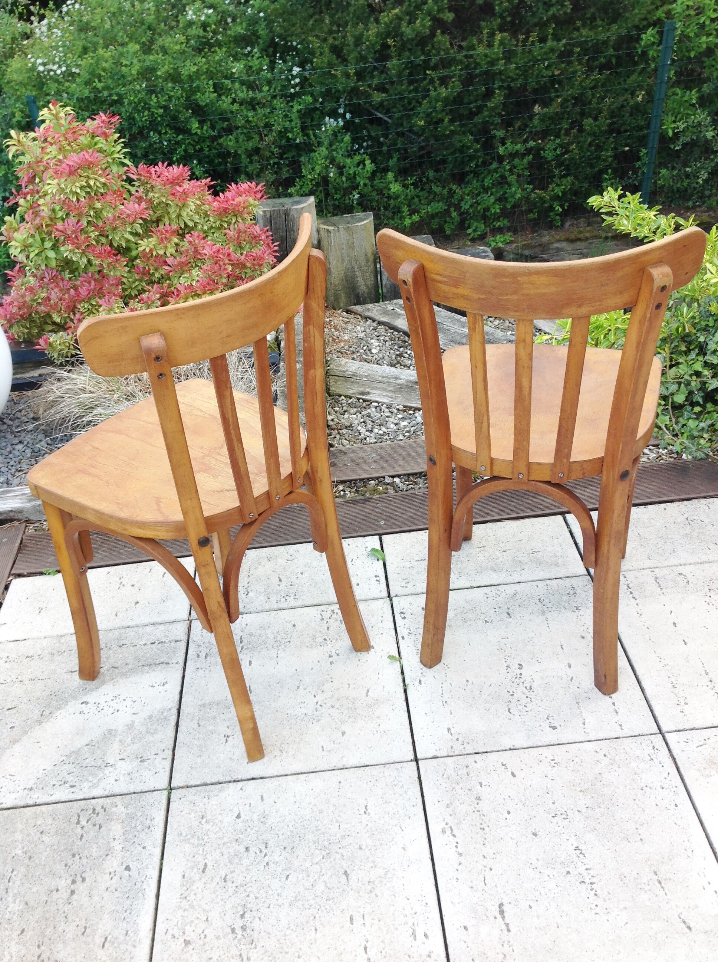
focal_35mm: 35
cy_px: 481
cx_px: 359
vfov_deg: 52.7
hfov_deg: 40.6
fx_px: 971
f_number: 2.4
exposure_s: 1/130
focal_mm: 4.28
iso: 50
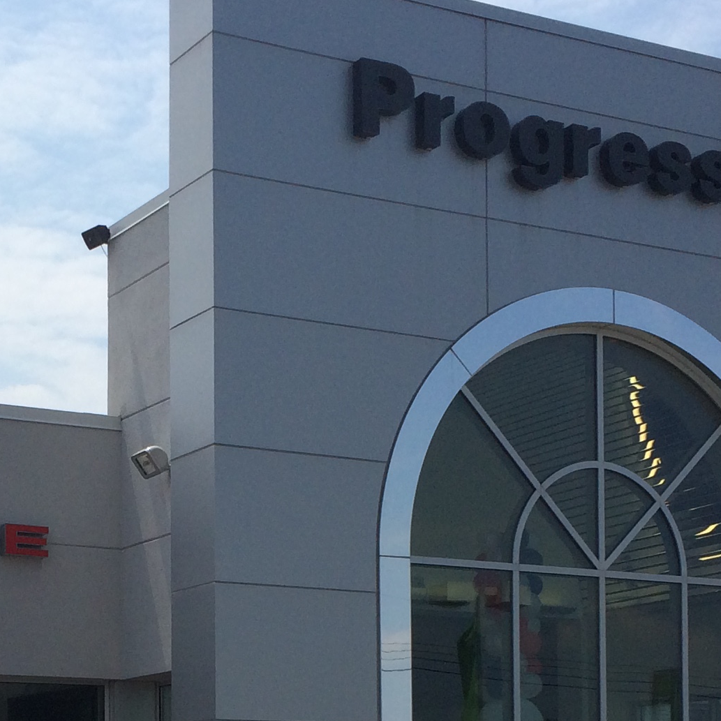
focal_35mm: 81
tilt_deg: +0.1
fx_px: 1909
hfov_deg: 21.2
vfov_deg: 20.5
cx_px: 171
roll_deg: -0.7
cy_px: 775
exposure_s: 1/4115
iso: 32
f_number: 2.2
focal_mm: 4.15
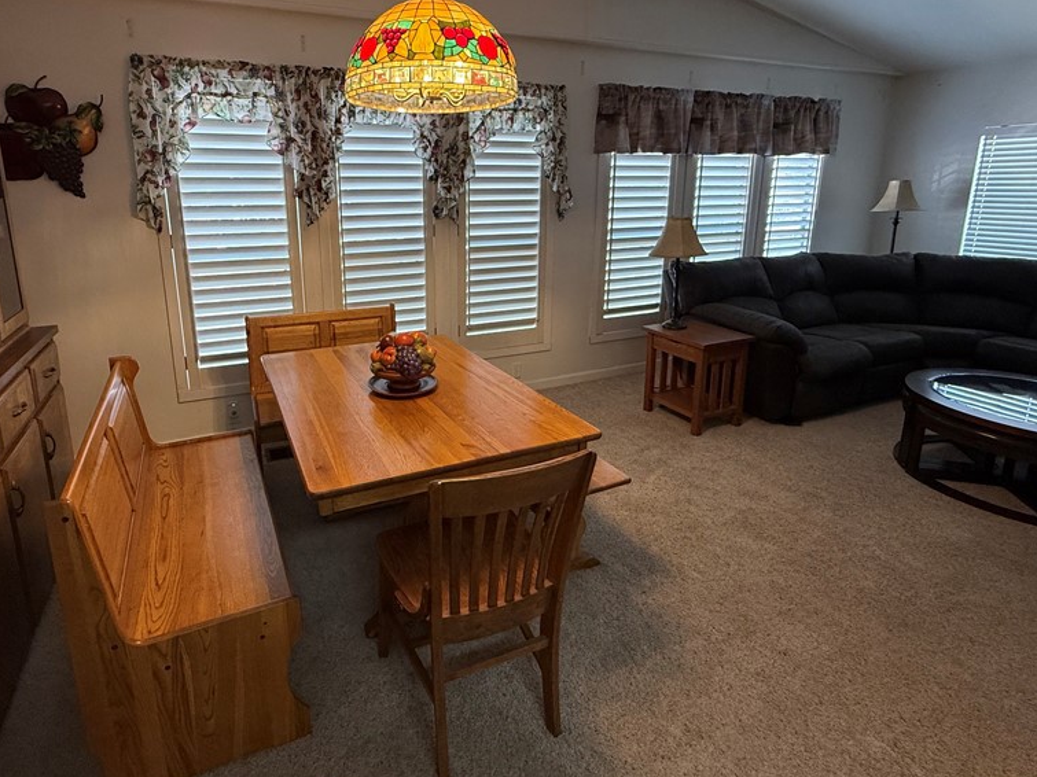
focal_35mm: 19
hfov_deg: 84.2
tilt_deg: -11.6
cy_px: 306
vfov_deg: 67.9
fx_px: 569
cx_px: 448
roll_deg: +0.7
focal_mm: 2.22
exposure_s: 1/120
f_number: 2.2
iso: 250
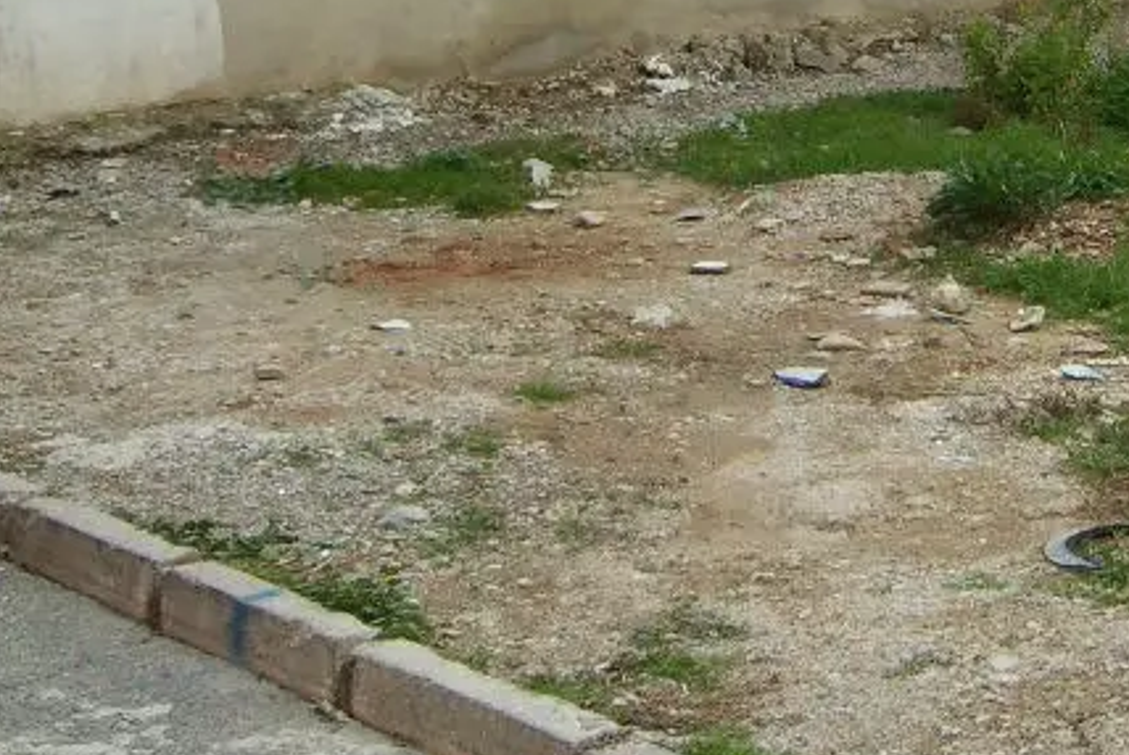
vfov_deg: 15.5
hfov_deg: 23.0
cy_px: 13
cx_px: 913
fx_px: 2730
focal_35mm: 87
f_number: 2.8
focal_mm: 5.8
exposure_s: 1/250
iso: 50
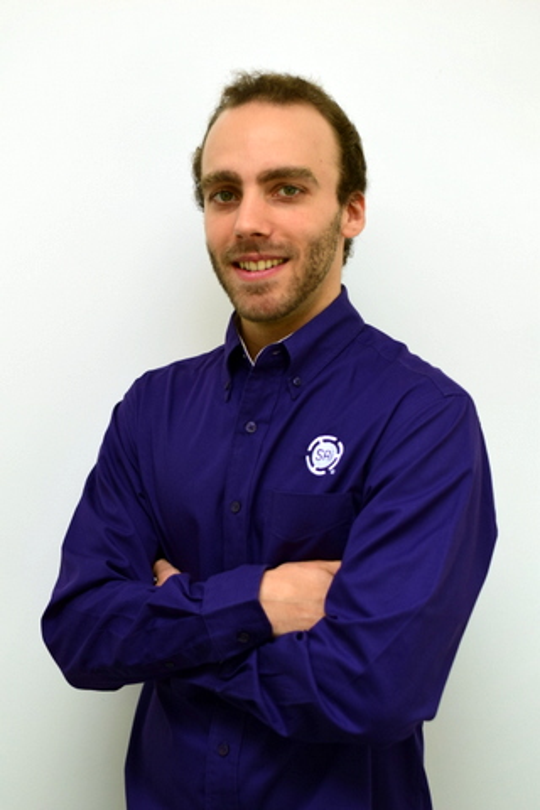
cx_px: 270
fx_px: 1687
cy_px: 405
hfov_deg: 18.2
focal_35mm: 75
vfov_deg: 27.0
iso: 200
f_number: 2.2
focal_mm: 50
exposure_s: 1/500
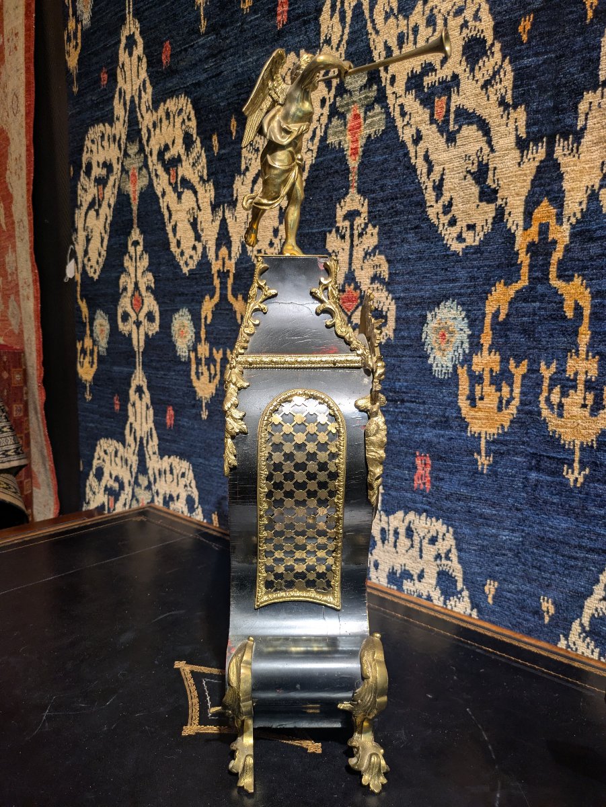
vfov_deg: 69.4
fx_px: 583
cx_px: 303
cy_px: 404
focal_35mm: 25
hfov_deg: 54.9
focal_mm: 5.43
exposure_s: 1/100
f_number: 1.89
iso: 134
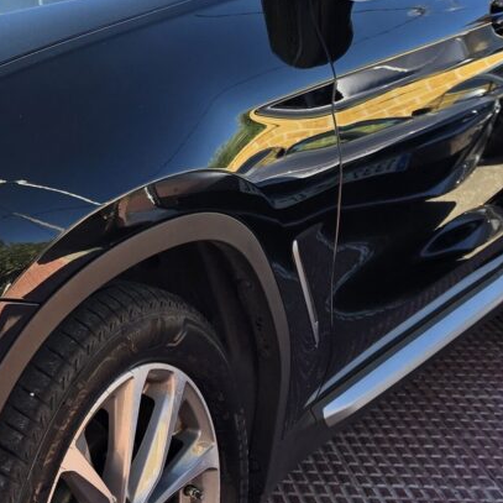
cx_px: -69
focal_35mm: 80
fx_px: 1315
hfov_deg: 20.5
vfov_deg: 21.5
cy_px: 143
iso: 64
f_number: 1.4
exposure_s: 1/3185
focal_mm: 6.5
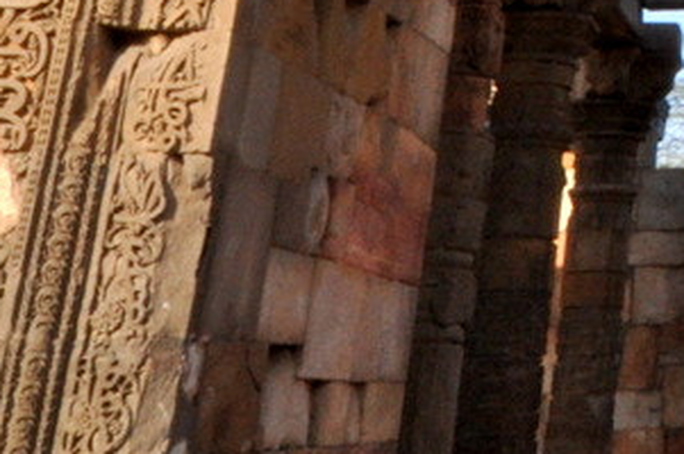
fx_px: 1664
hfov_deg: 19.0
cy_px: -405
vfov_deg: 13.6
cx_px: 1148
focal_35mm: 88
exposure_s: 1/60
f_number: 22
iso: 640
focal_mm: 11
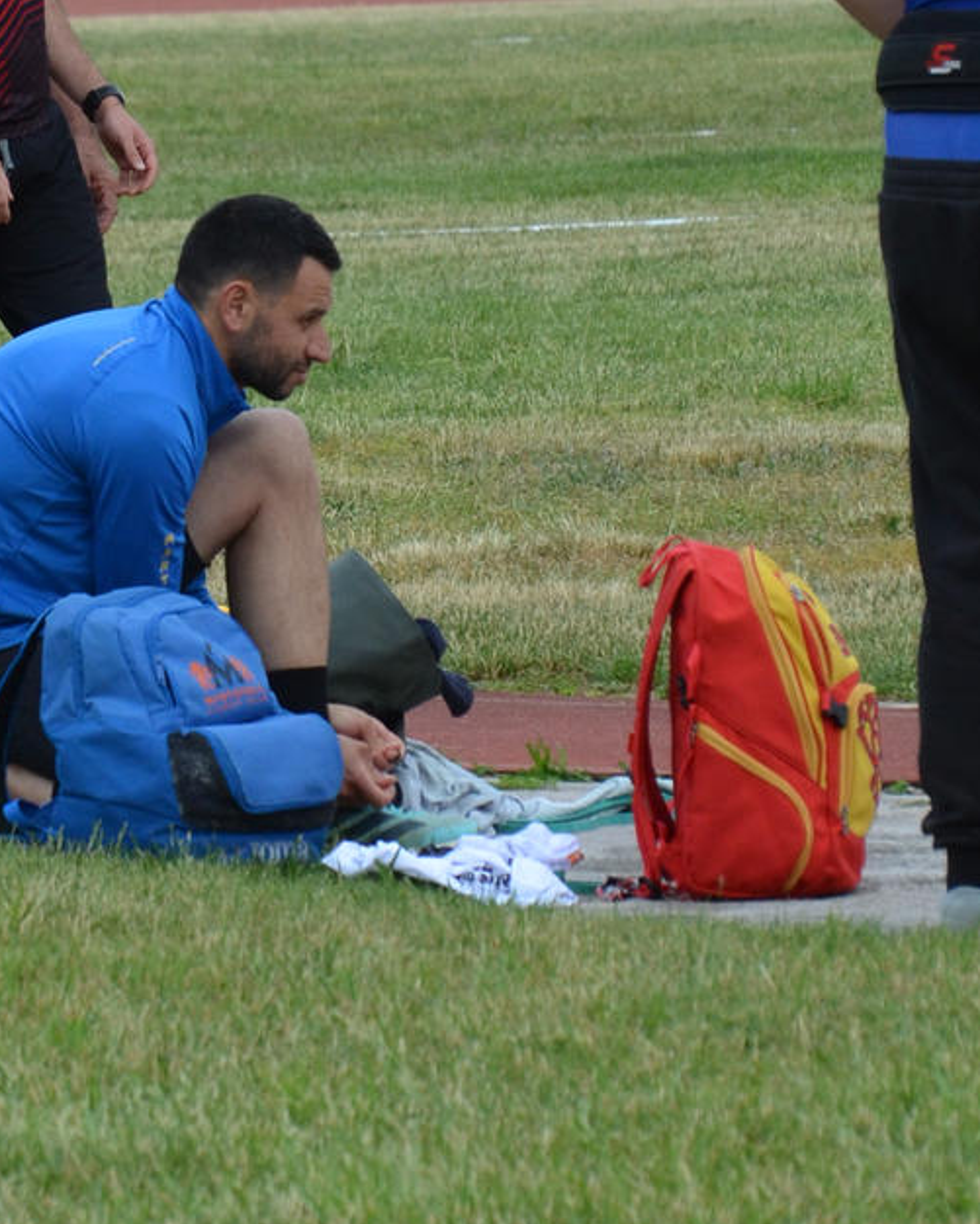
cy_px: 874
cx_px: 254
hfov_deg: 3.2
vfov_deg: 4.0
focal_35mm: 483
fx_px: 17490
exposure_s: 1/1000
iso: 560
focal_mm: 105
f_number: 5.6
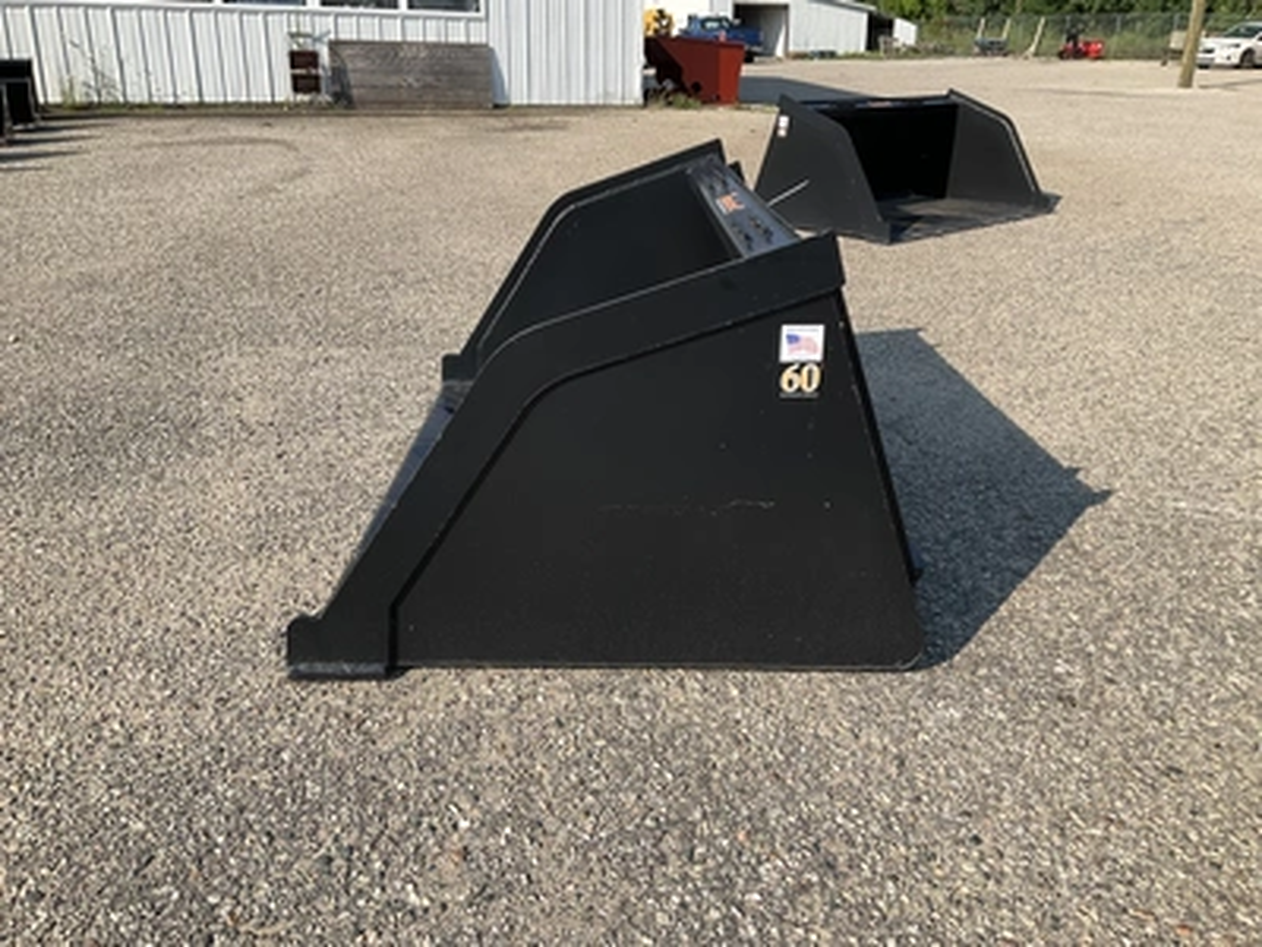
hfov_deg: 61.7
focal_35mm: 29
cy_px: 474
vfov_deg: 48.2
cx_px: 631
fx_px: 1057
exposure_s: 1/1377
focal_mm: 3
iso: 25
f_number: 1.8
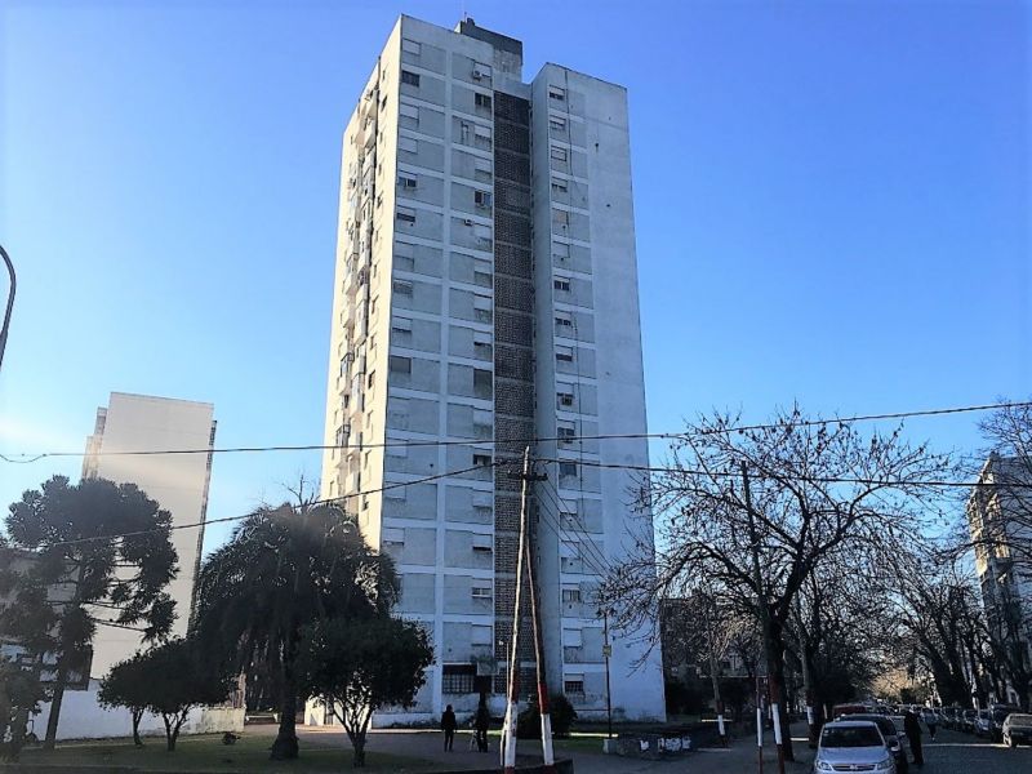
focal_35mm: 29
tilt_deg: +18.9
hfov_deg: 61.7
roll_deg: +0.6
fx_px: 865
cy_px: 387
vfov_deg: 48.2
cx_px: 516
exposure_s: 1/1131
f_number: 2.2
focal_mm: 4.15
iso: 25
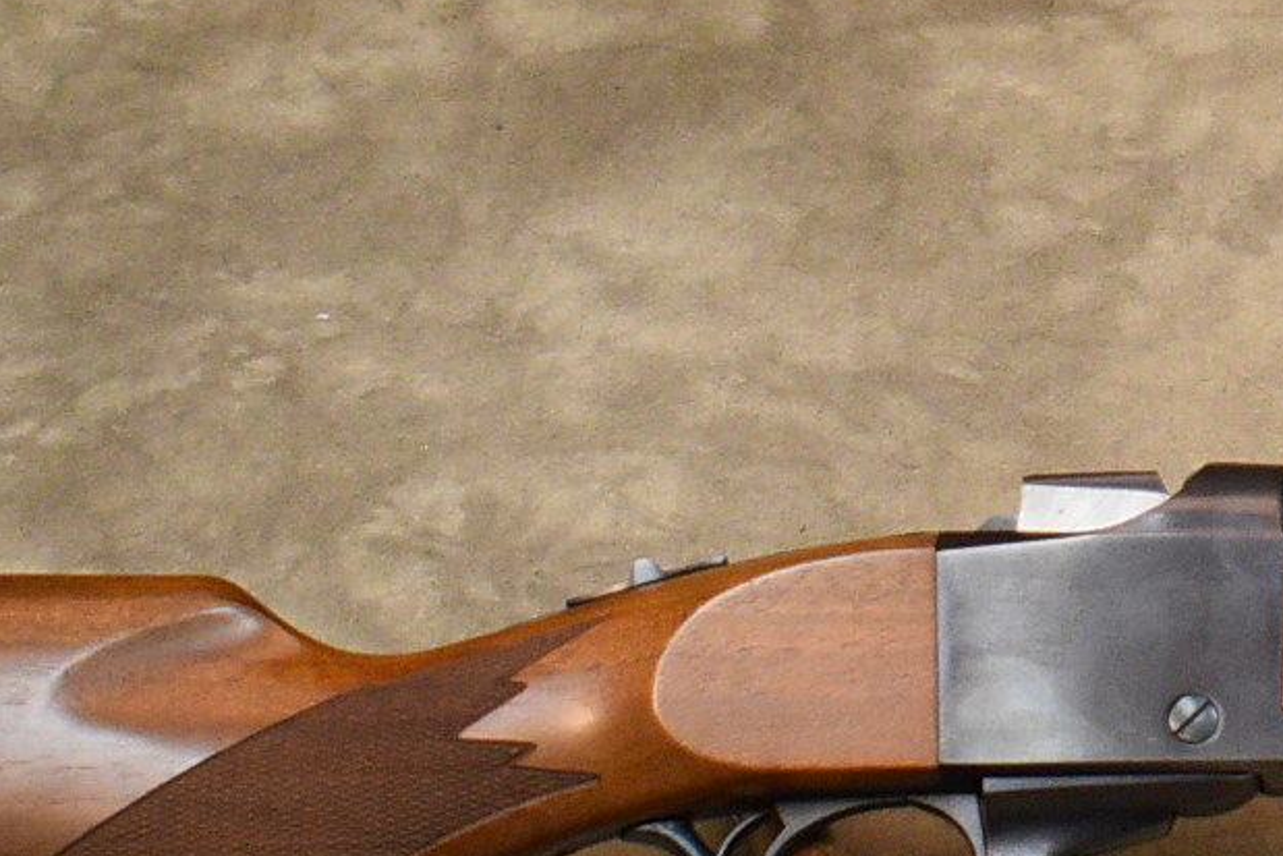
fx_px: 6467
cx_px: 1640
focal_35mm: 181
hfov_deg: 11.1
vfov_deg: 7.5
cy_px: 27
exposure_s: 1/125
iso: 1400
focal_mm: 25
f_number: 4
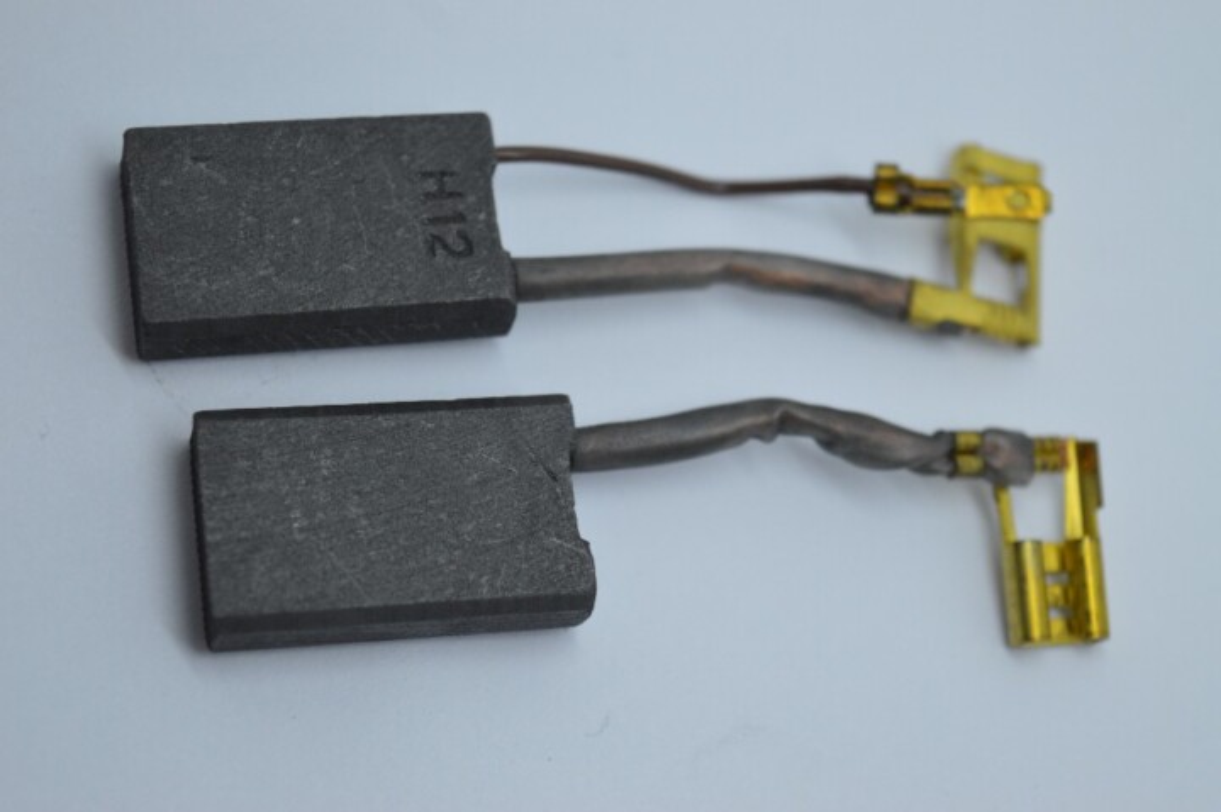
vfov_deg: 16.5
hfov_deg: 24.6
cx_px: 610
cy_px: 406
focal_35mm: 82
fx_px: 2796
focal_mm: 55
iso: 400
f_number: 5.6
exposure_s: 1/100
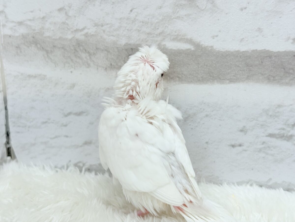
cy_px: 111
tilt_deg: -17.7
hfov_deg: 36.8
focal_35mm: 52
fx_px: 443
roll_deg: +0.8
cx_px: 148
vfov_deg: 28.0
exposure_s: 1/50
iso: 32
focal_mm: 5.96
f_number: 1.6
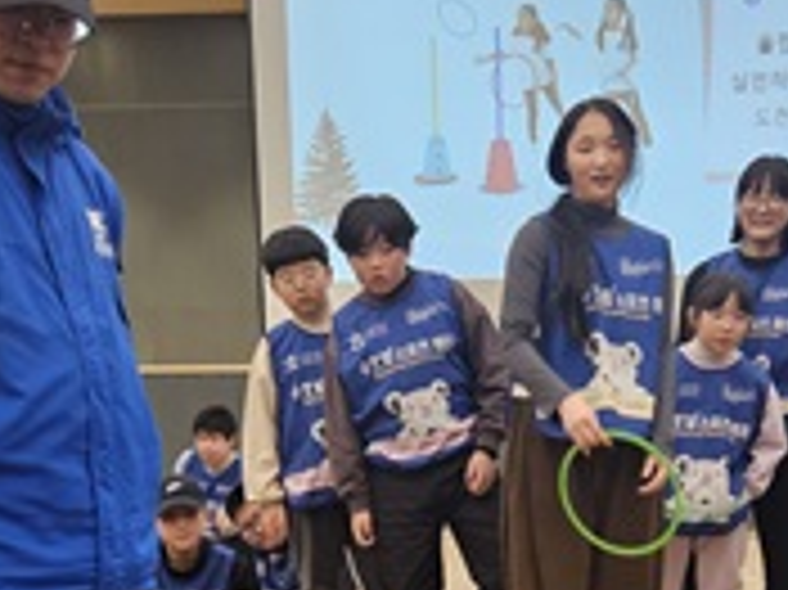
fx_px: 1342
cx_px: 491
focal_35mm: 59
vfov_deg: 23.9
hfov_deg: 32.6
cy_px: 556
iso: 500
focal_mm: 5.4
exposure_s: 1/120
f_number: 1.8
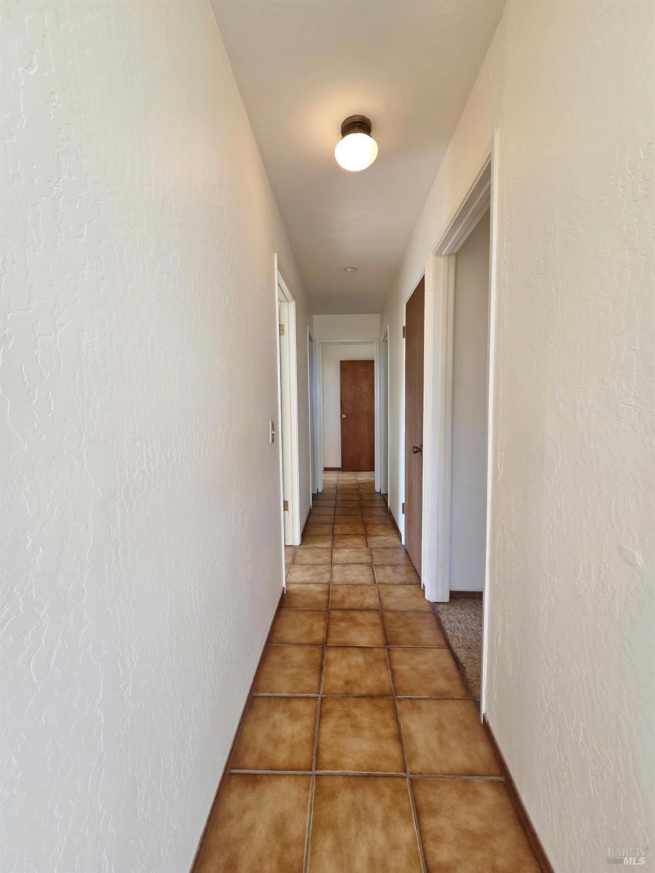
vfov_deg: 106.2
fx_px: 328
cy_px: 436
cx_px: 328
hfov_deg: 89.9
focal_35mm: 13
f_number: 2.2
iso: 160
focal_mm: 2.2
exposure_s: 1/120
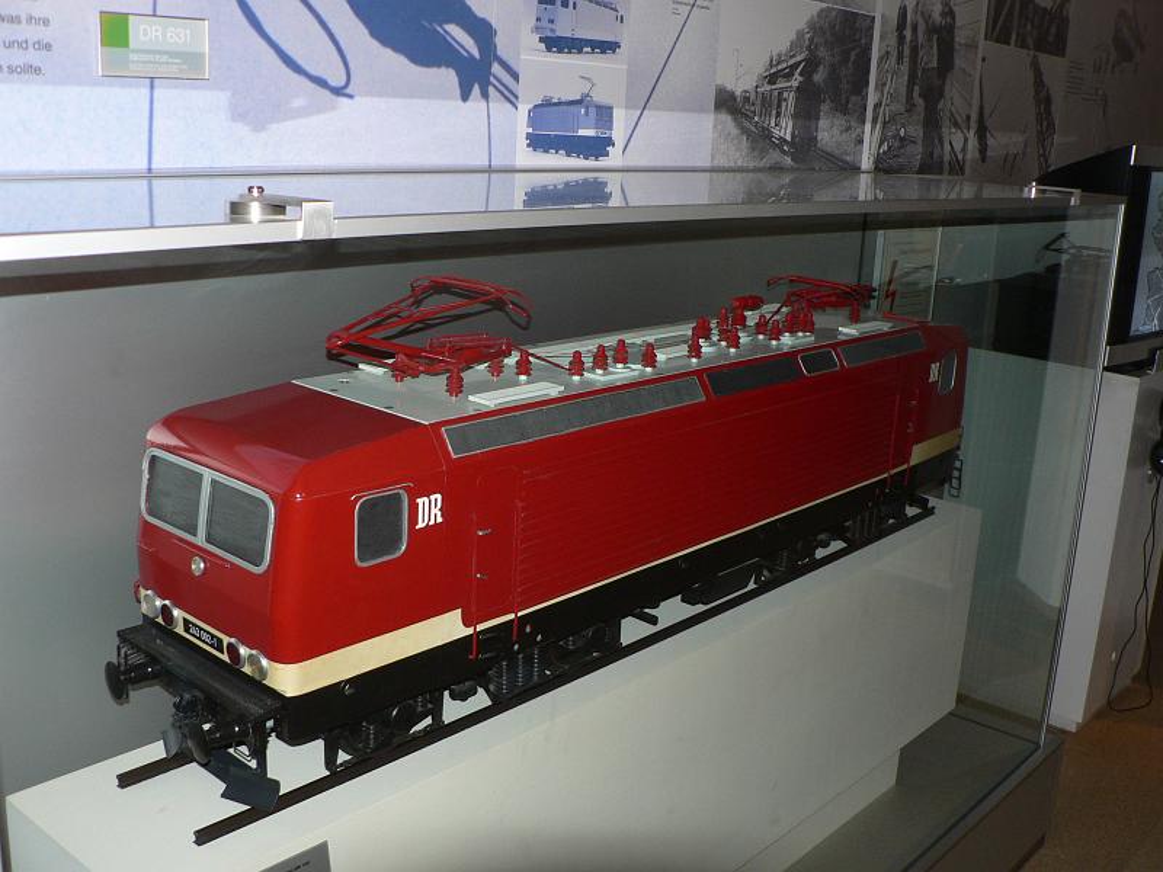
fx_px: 1209
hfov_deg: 51.4
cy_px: 436
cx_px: 582
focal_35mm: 36
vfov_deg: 39.7
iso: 150
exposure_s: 1/60
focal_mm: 6
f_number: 2.8
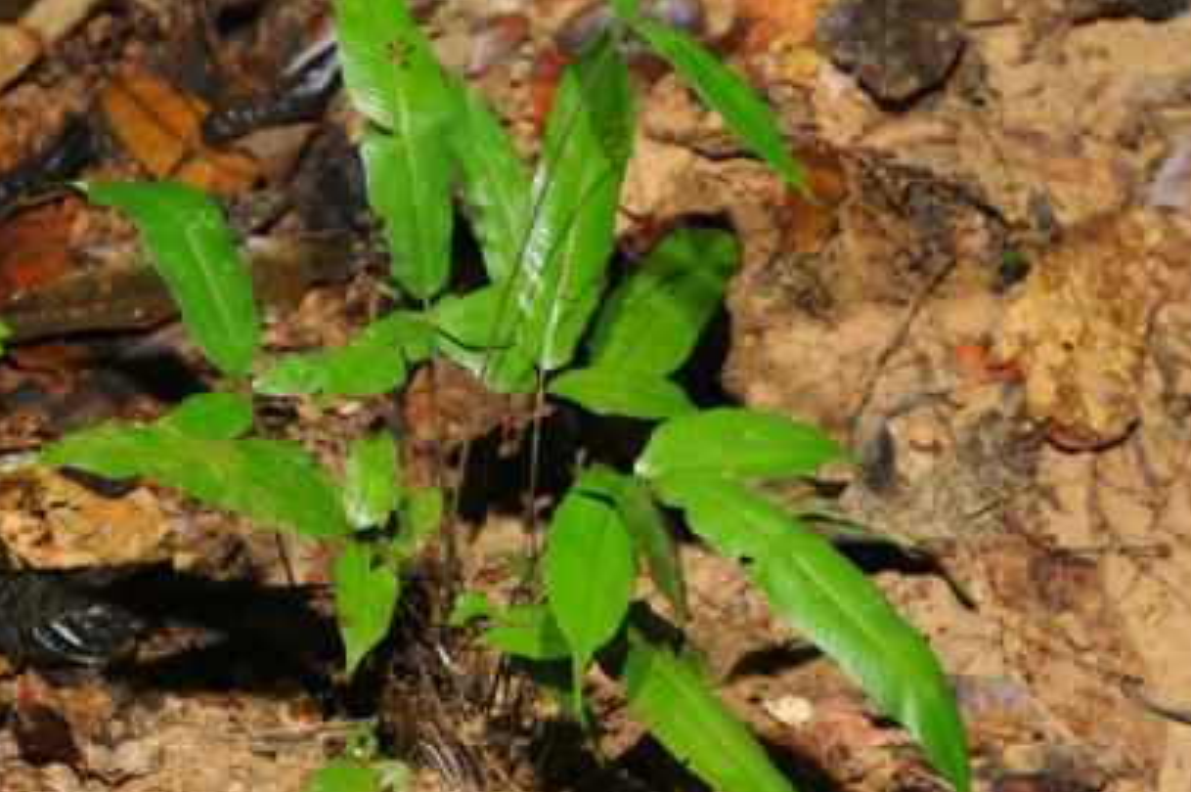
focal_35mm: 133
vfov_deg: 10.3
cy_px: 368
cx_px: 475
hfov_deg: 15.4
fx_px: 4396
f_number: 6.3
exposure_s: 1/60
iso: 200
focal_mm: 60
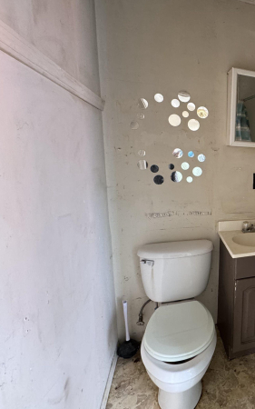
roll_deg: -2.2
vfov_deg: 79.6
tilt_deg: -9.6
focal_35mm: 22
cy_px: 194
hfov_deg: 45.6
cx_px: 260
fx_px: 245
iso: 400
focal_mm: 2.22
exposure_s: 1/60
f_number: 2.2
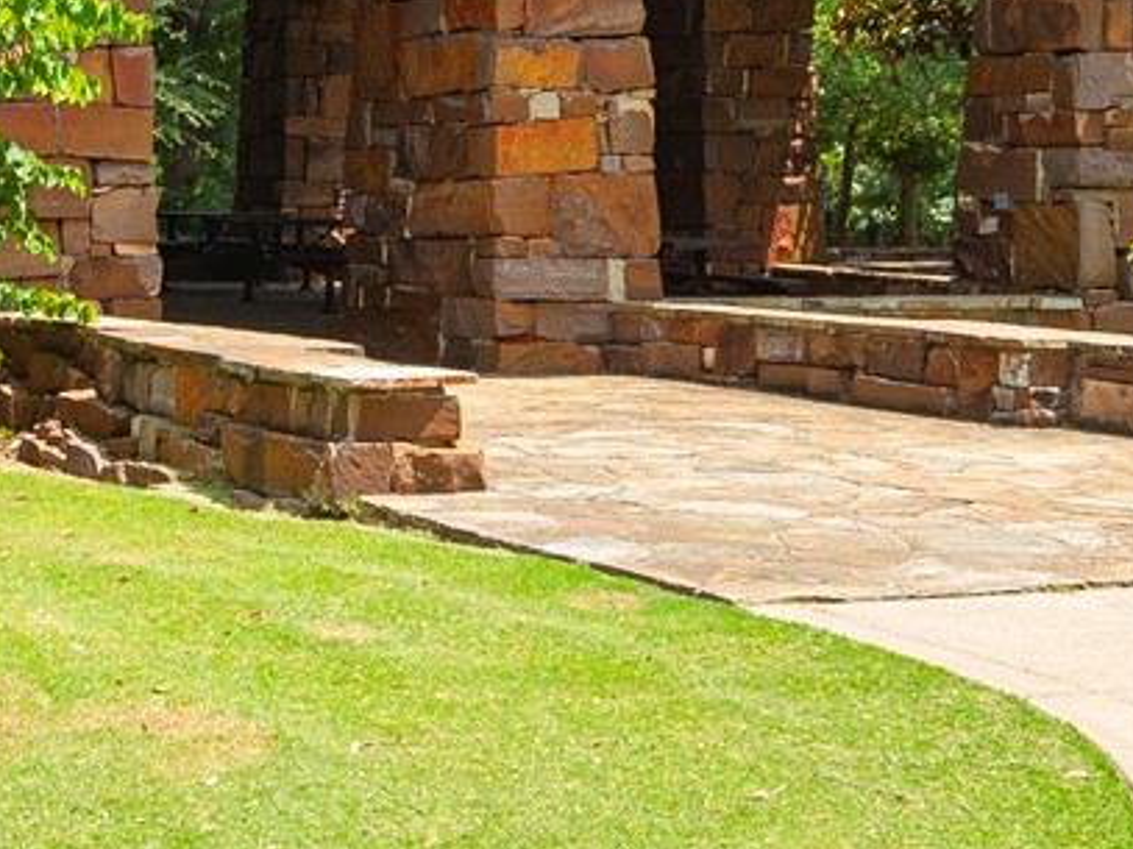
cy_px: 175
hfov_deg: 22.8
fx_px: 2683
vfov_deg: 17.8
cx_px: -42
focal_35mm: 82
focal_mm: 16
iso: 100
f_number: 7.1
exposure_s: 1/200
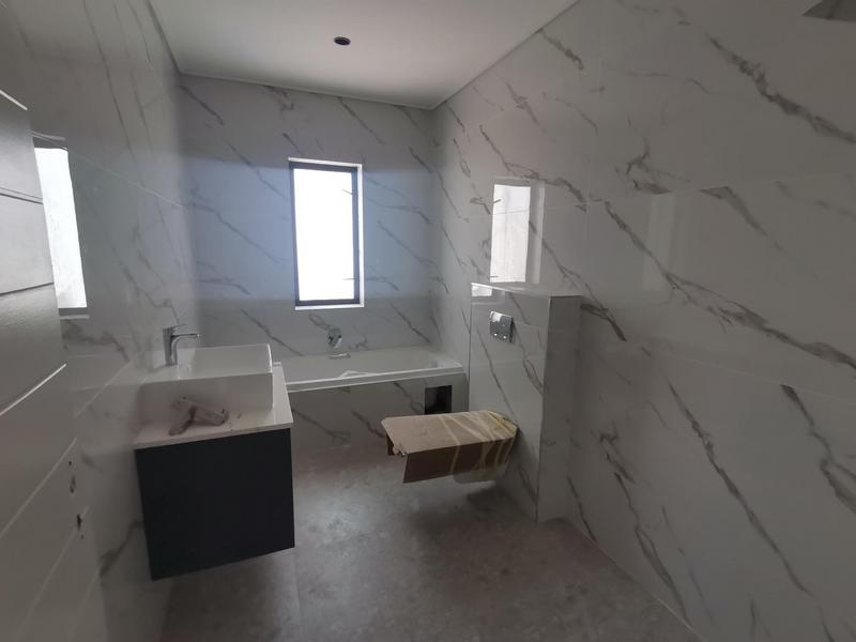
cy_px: 321
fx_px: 420
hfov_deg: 91.0
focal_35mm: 17
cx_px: 428
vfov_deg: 74.7
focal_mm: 1.78
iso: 160
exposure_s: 1/50
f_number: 2.4
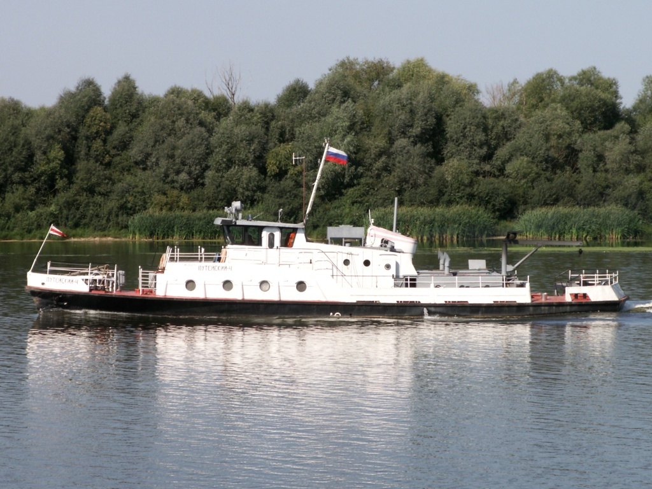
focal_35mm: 141
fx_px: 2656
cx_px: 326
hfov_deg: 14.0
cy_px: 244
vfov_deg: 10.5
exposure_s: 1/200
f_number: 8
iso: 50
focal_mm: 23
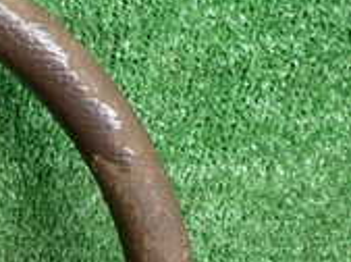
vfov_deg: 15.8
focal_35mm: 89
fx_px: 901
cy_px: 335
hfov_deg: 18.1
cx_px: -260
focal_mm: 4.5
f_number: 2
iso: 640
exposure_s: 1/30
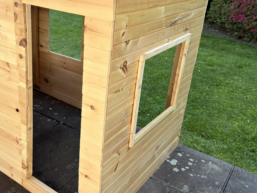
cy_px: 88
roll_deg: -1.8
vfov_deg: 36.8
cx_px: 85
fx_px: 290
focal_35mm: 39
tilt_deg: -24.8
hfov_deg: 47.1
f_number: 1.78
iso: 64
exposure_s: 1/335
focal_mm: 6.76
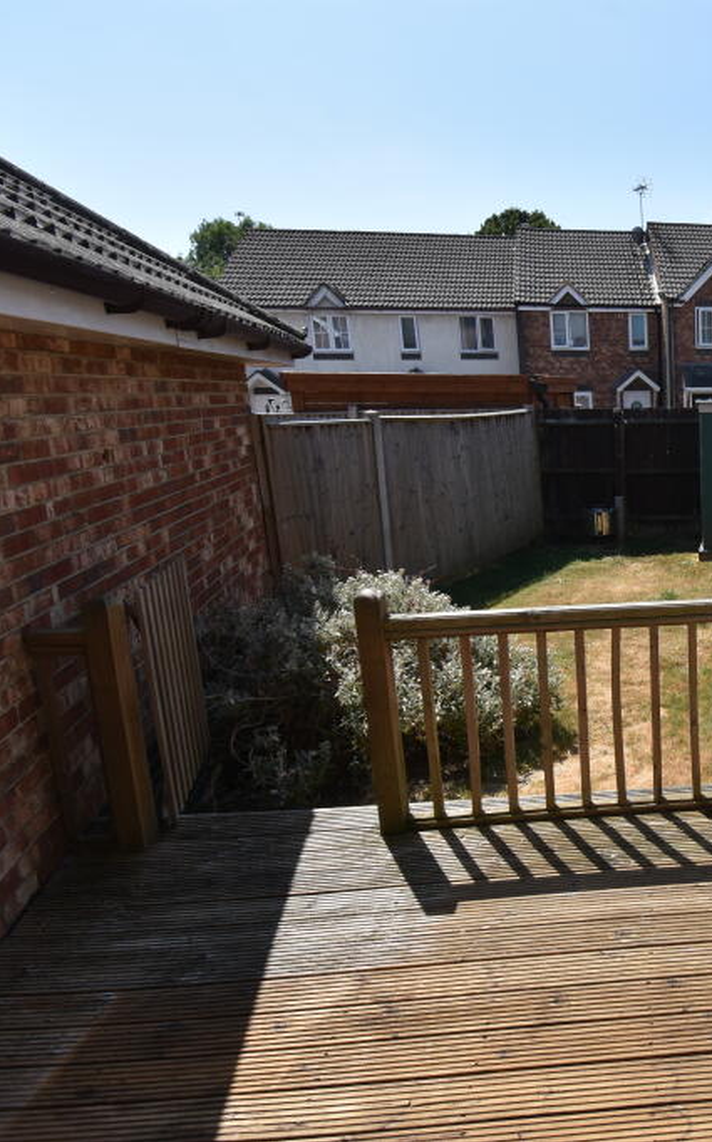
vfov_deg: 77.2
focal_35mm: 23
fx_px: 715
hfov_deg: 44.5
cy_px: 571
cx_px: 720
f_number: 8
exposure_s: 1/500
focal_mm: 10
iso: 220
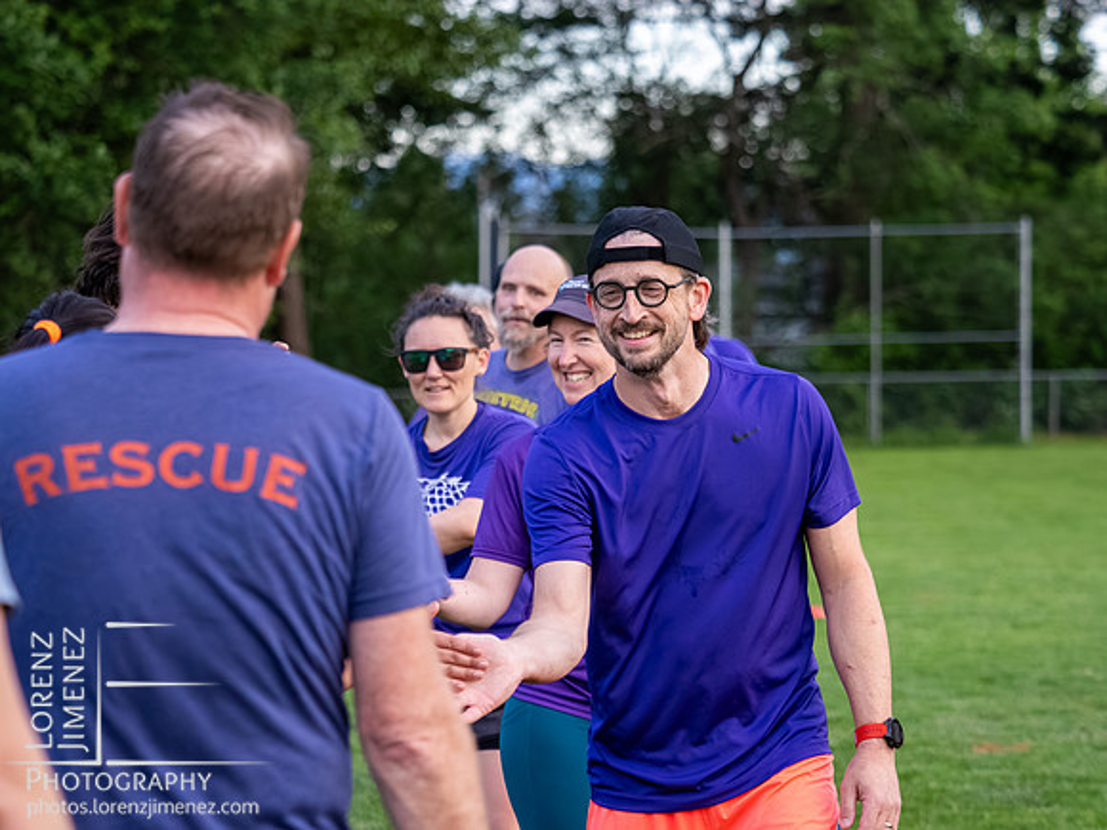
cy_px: 415
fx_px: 4285
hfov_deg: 14.7
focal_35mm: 134
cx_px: 554
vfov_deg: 11.1
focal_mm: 67
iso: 2500
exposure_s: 1/640
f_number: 2.8
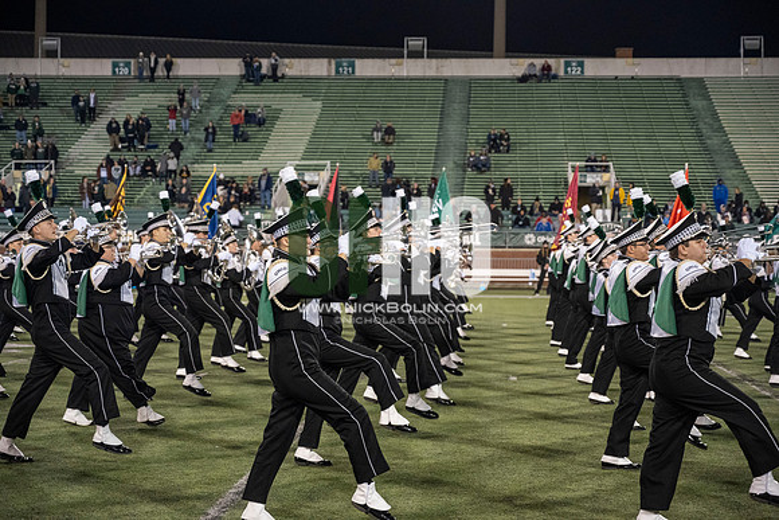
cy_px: 260
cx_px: 390
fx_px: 1515
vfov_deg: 19.5
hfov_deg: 28.8
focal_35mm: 70
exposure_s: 1/500
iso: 2500
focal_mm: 70
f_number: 4
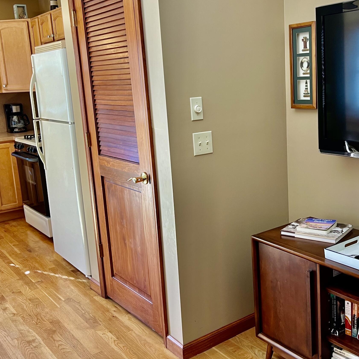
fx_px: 481
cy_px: 161
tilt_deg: -11.3
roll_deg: +2.3
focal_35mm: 41
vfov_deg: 40.9
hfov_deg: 40.5
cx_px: 235
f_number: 1.5
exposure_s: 1/60
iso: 80
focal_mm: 5.7
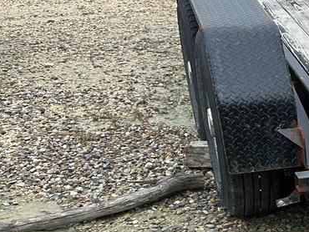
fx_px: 741
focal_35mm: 83
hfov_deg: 18.9
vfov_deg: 17.4
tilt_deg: -21.8
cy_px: 225
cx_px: 531
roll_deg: -0.6
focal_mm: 6.86
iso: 80
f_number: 1.78
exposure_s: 1/864
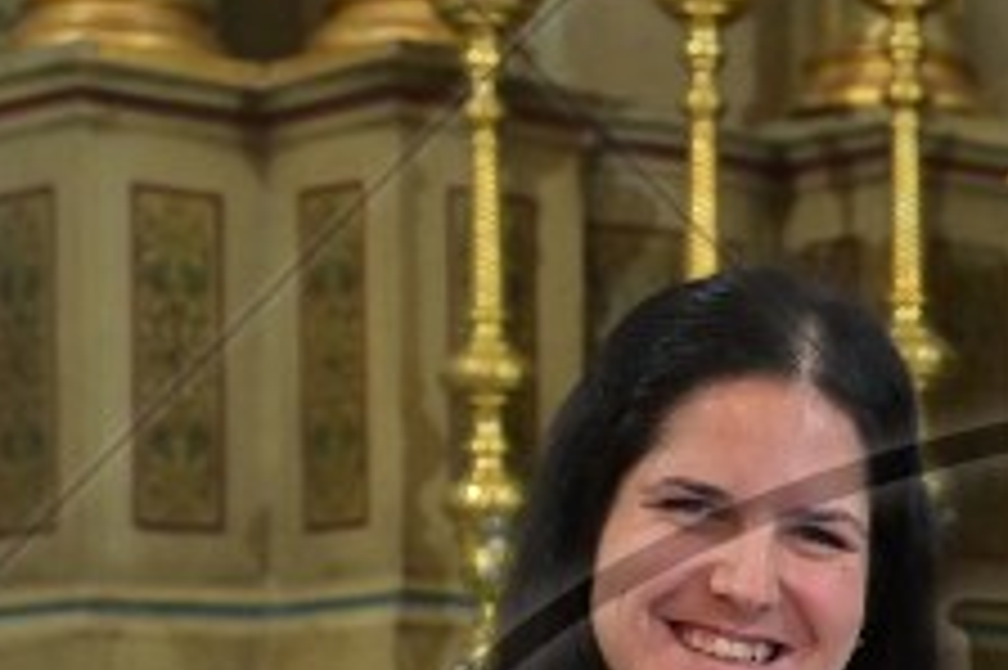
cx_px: 1418
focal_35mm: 157
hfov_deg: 12.6
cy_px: 951
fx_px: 4393
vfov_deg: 8.6
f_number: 5
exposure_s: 1/125
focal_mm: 54
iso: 5000
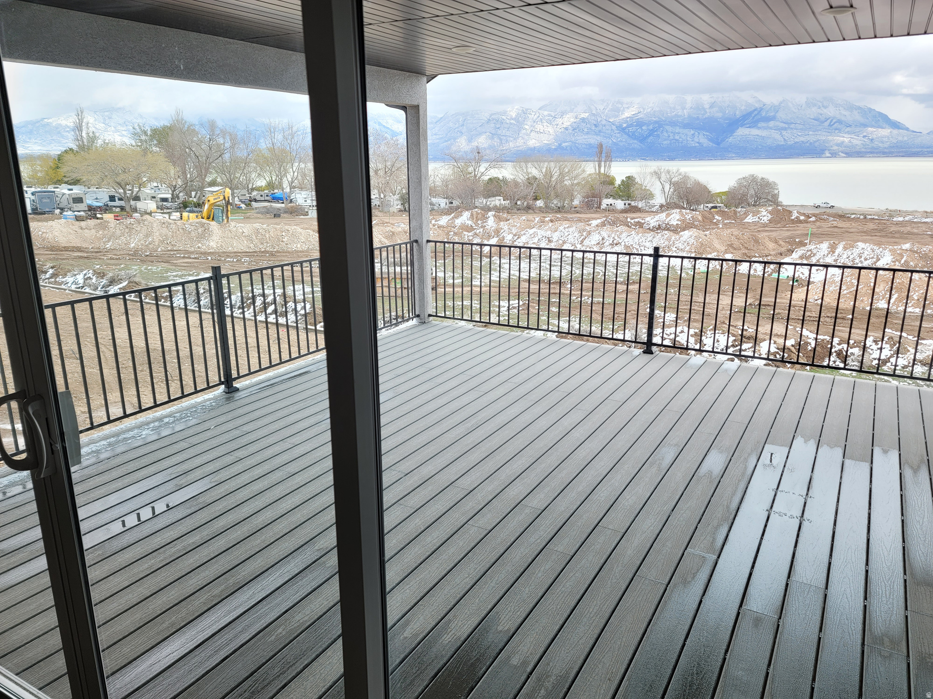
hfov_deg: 69.4
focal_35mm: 25
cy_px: 350
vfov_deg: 54.9
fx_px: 674
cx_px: 466
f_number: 1.8
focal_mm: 7
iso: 20
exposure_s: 1/130
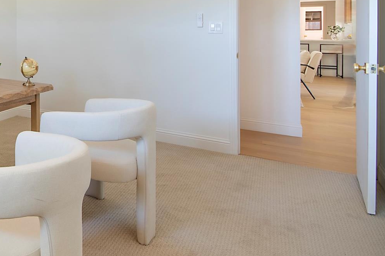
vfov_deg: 39.8
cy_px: 36
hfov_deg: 48.3
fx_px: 331
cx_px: -10
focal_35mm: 31
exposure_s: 1/3
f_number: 8
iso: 100
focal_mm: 10
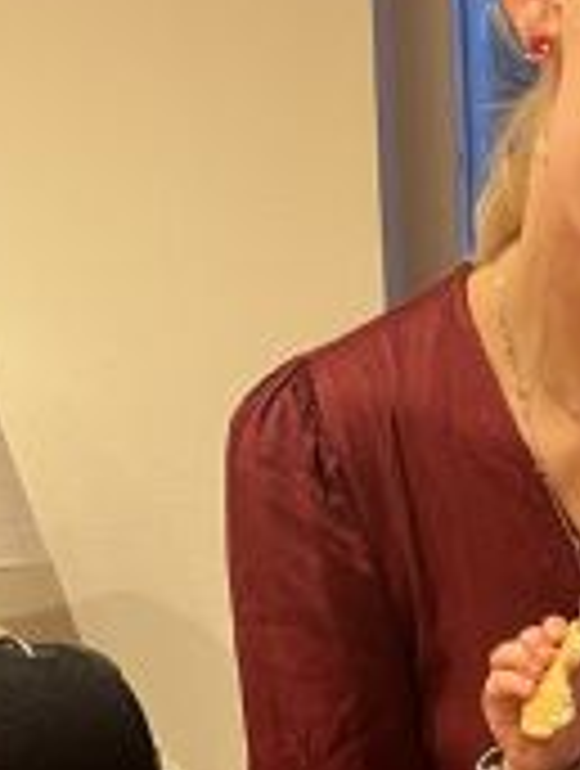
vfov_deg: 21.2
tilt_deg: -6.8
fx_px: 2025
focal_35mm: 91
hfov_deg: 15.6
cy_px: 639
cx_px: 733
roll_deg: +1.5
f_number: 1.6
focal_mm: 5.1
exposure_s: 1/50
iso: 200
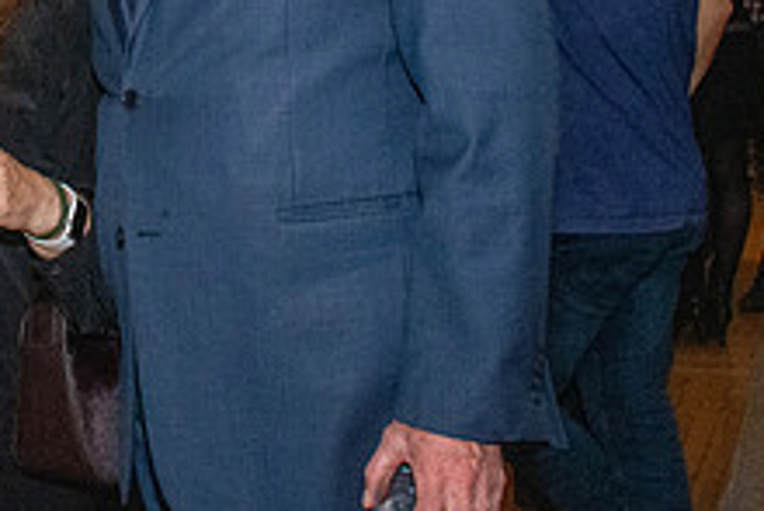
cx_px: -28
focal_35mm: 95
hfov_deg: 20.6
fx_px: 2017
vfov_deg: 14.1
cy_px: -57
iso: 5000
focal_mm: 24
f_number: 14
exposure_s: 1/160
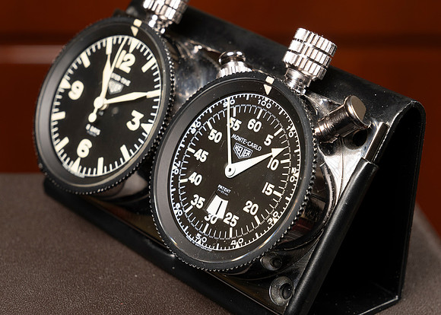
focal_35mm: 102
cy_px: 146
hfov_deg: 19.6
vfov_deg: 14.1
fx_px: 1276
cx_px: 225
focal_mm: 70
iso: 200
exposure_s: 1/160
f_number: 9
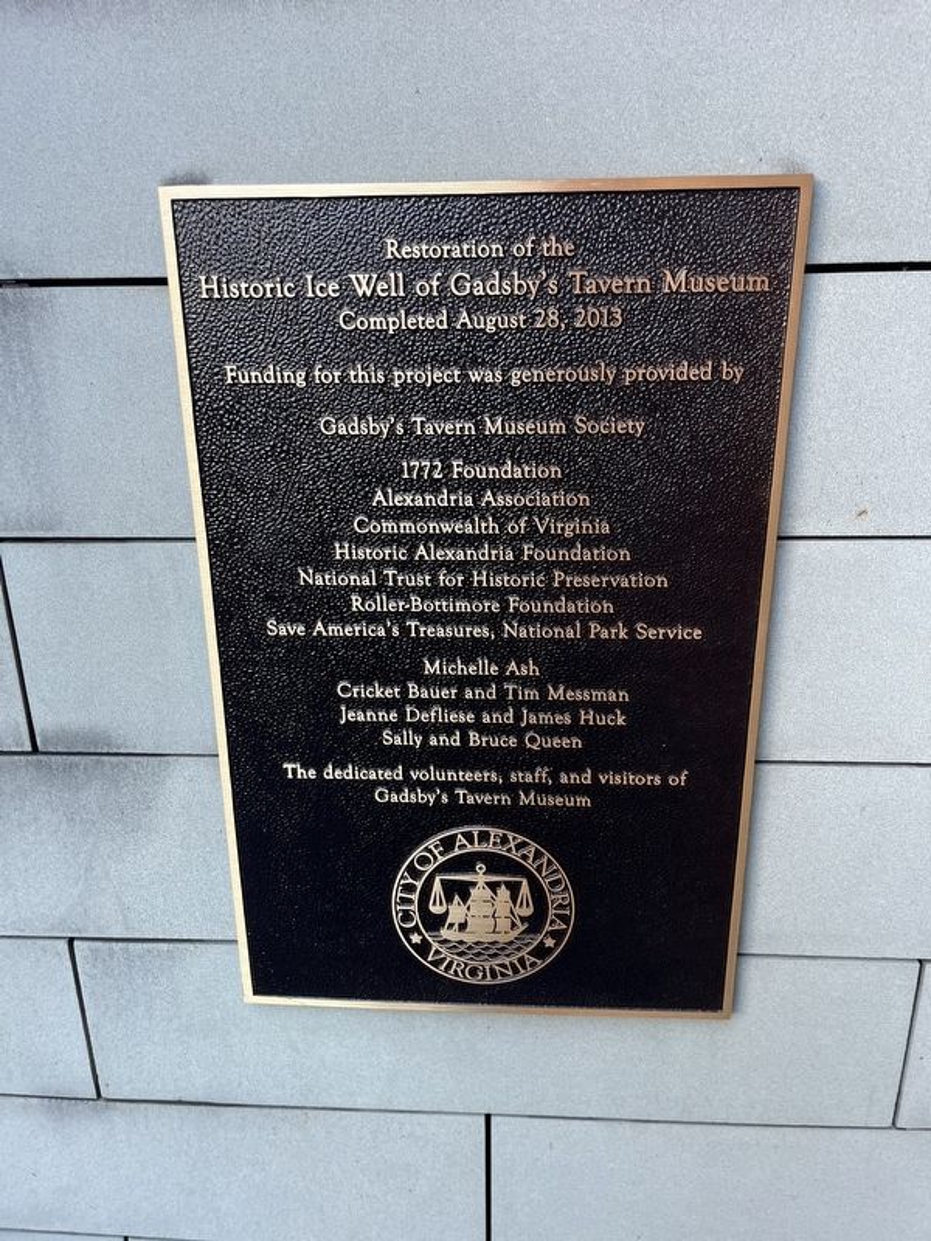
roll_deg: +1.6
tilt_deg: -19.7
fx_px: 932
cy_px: 620
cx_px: 466
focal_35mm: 26
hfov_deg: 53.1
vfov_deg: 67.3
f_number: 1.6
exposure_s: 1/121
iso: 80
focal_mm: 5.1
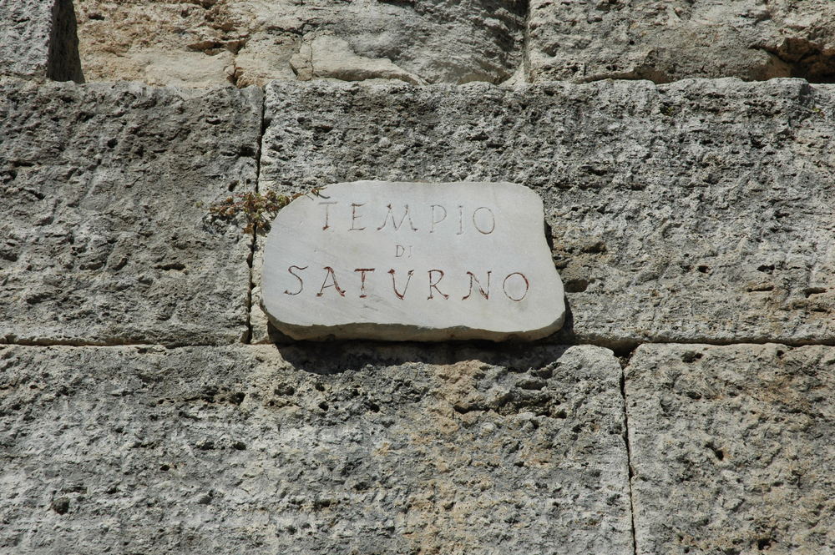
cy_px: 278
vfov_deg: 13.0
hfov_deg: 19.5
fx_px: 2433
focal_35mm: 105
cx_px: 418
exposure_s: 1/640
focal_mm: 70
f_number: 13
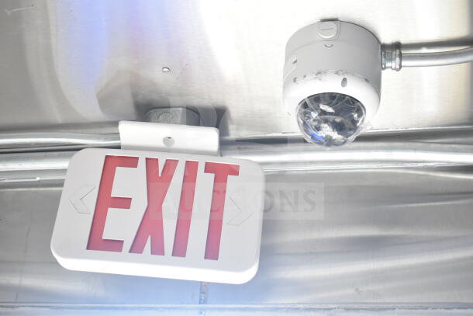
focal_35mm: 54
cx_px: 236
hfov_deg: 36.9
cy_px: 158
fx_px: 710
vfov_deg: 25.1
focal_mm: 36
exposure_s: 1/125
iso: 1600
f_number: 5.6
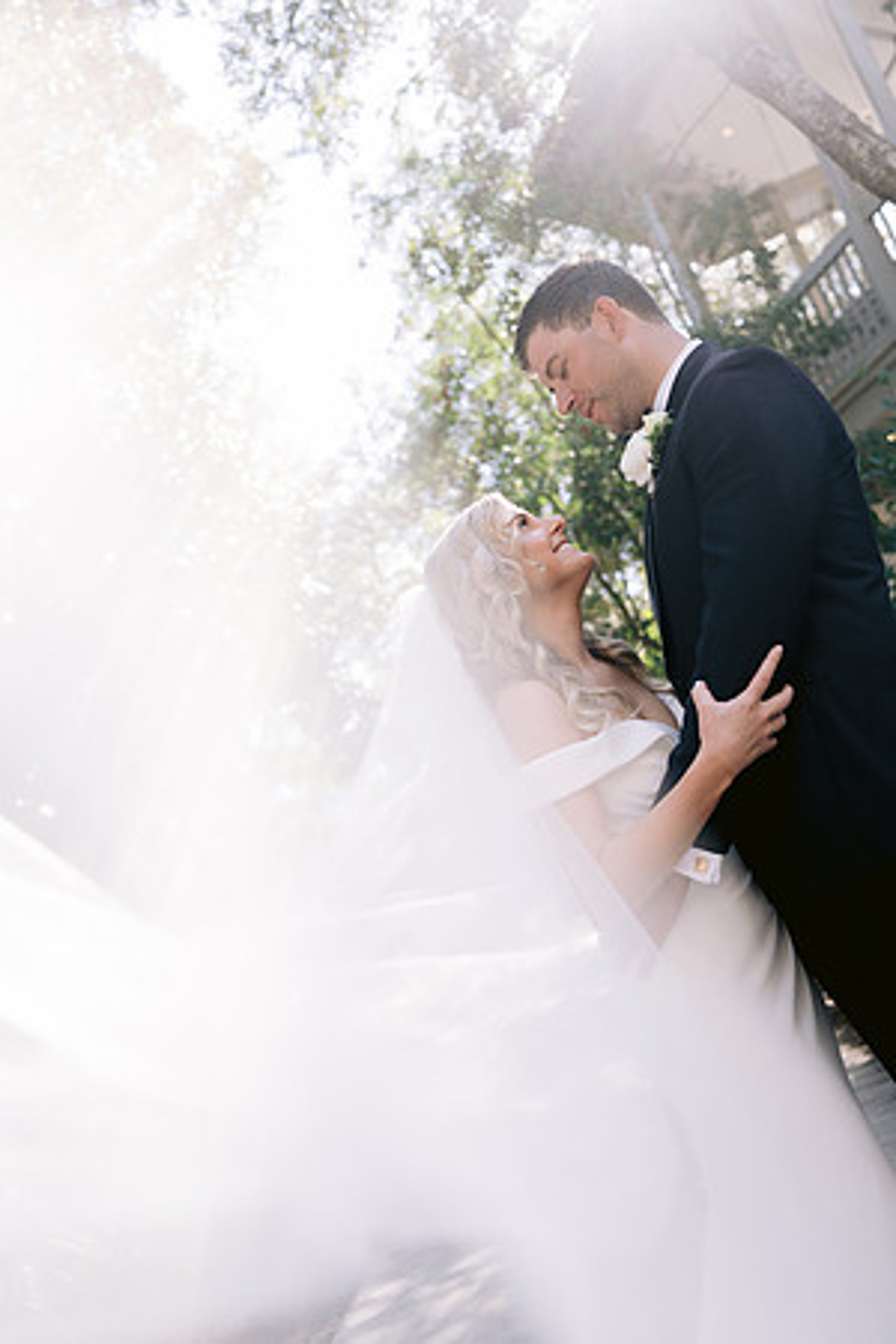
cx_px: 448
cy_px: 672
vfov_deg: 54.4
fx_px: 1307
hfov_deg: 37.9
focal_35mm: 35
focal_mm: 35
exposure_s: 1/500
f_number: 2.8
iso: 200
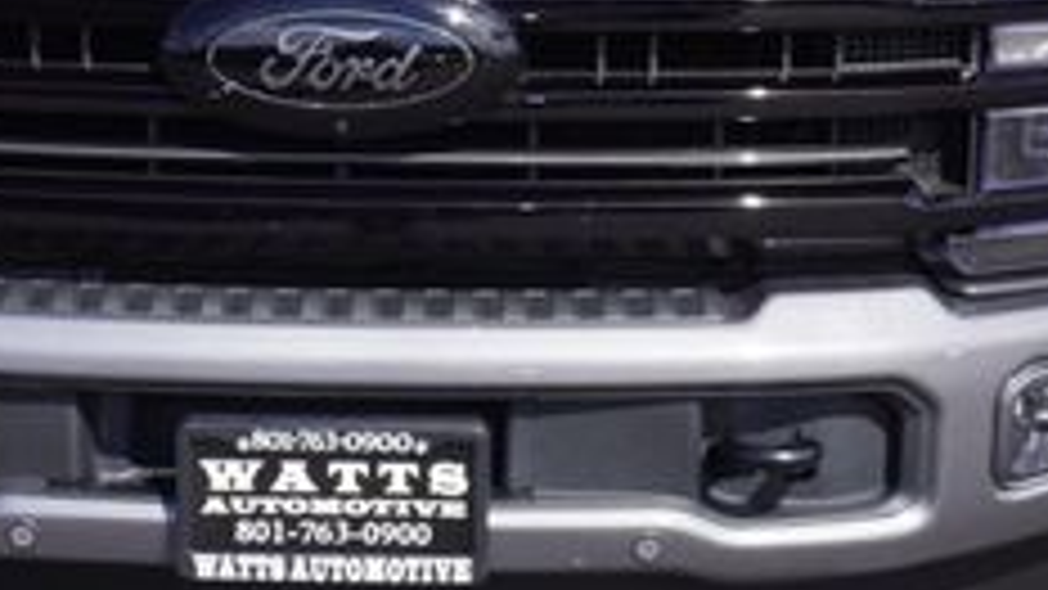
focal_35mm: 99
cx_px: 328
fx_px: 2763
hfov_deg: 21.4
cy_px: 135
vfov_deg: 12.1
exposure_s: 1/125
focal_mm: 23
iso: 100
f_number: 9
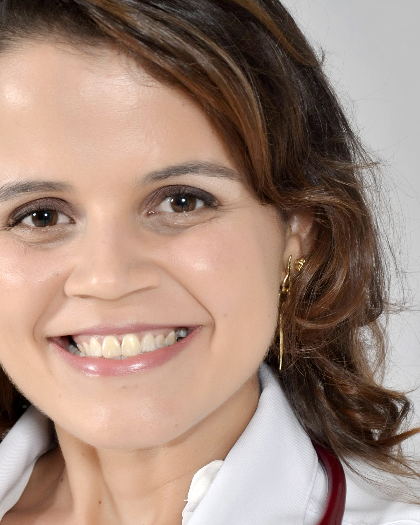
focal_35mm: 176
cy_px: 382
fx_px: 2735
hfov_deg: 8.8
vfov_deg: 10.9
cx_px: 119
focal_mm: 58
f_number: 5
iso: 200
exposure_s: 1/100
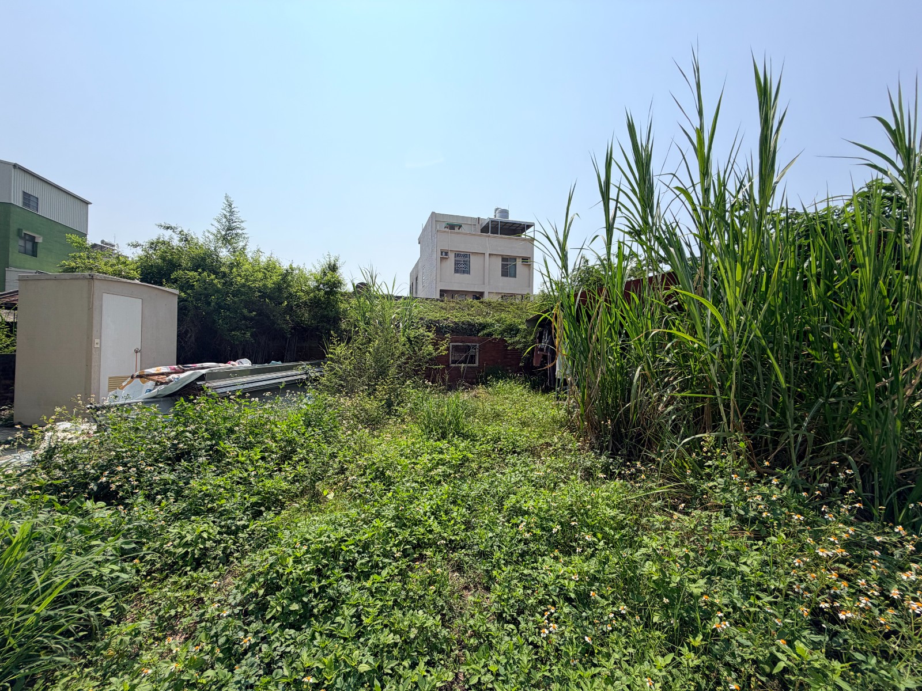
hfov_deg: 102.1
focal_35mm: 14
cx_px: 461
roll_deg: -0.8
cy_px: 346
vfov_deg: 85.7
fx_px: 373
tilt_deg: +1.1
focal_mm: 2.22
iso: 20
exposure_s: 1/1795
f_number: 2.2
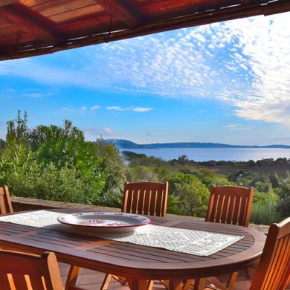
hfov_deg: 43.1
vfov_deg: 45.0
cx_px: 232
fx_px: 349
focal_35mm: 37
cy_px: 167
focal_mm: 15
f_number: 11
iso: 360
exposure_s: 1/500
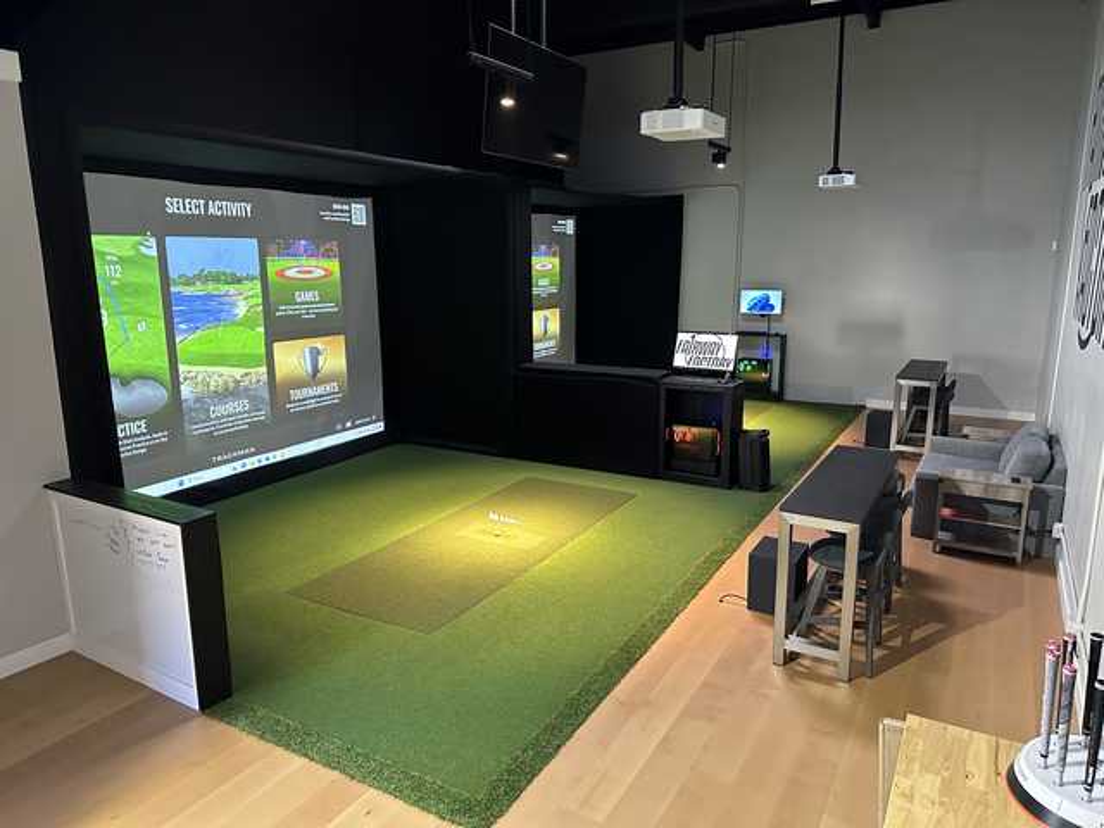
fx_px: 765
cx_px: 552
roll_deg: -0.1
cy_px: 414
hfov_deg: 71.6
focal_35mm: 24
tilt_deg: -12.5
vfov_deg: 56.8
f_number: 1.78
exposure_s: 1/60
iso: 800
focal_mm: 6.86
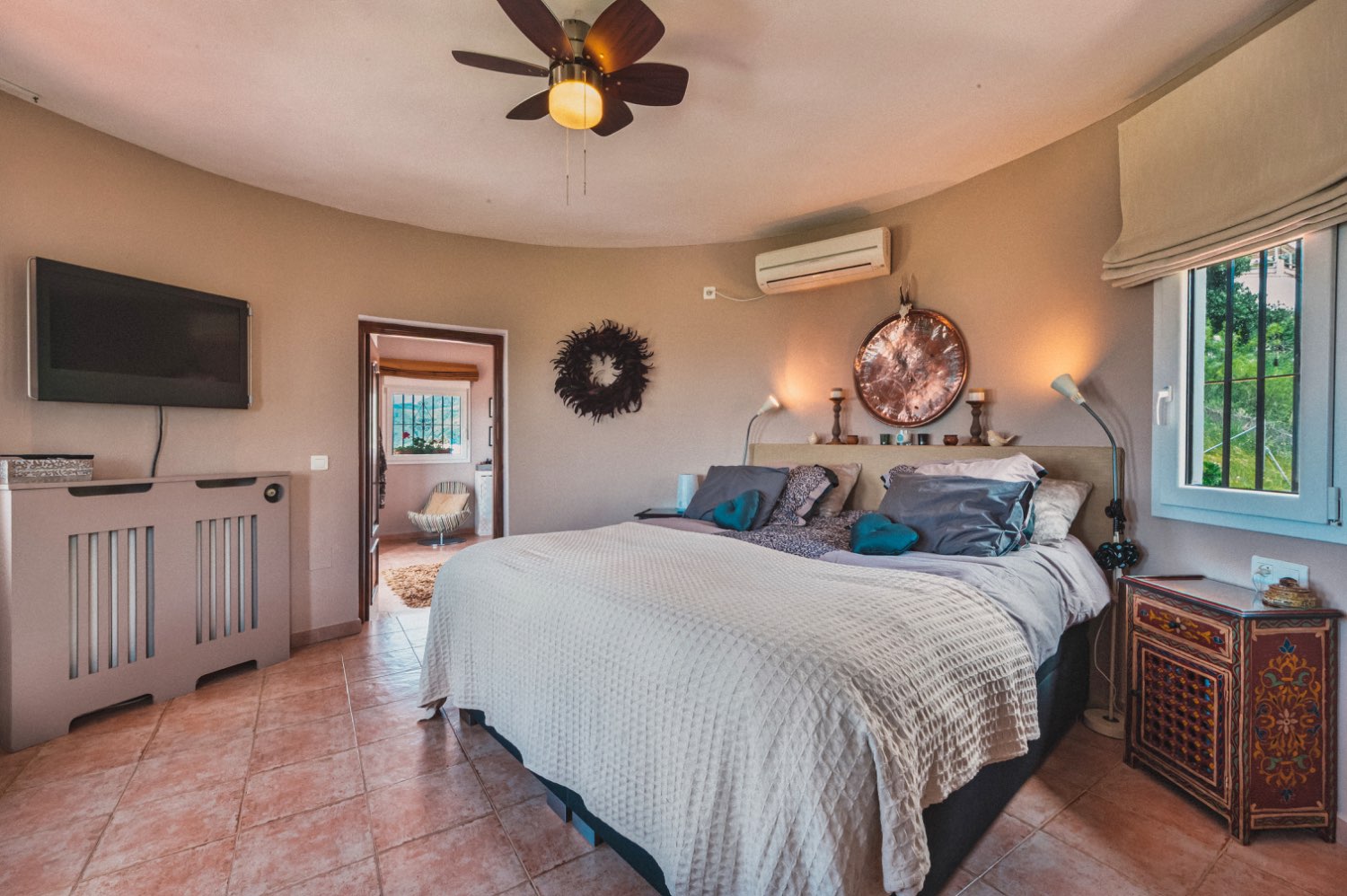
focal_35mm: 14
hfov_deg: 104.3
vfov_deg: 81.1
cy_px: 448
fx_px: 523
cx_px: 674
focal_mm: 14
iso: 500
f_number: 22
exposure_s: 2.5
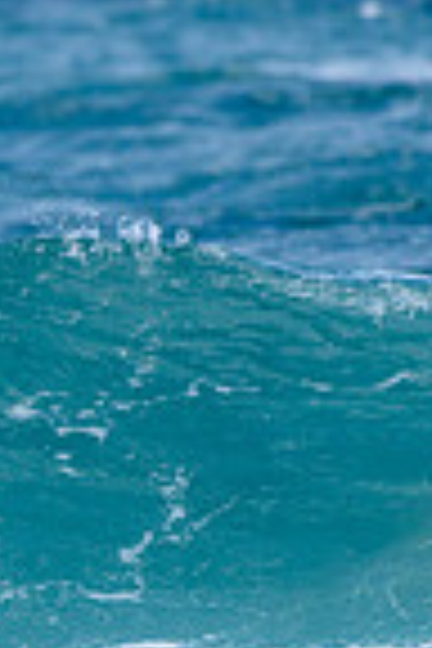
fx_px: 44547
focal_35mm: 2475
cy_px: 486
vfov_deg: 0.8
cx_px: -525
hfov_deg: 0.6
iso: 140
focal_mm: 500
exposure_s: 1/2000
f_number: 5.6
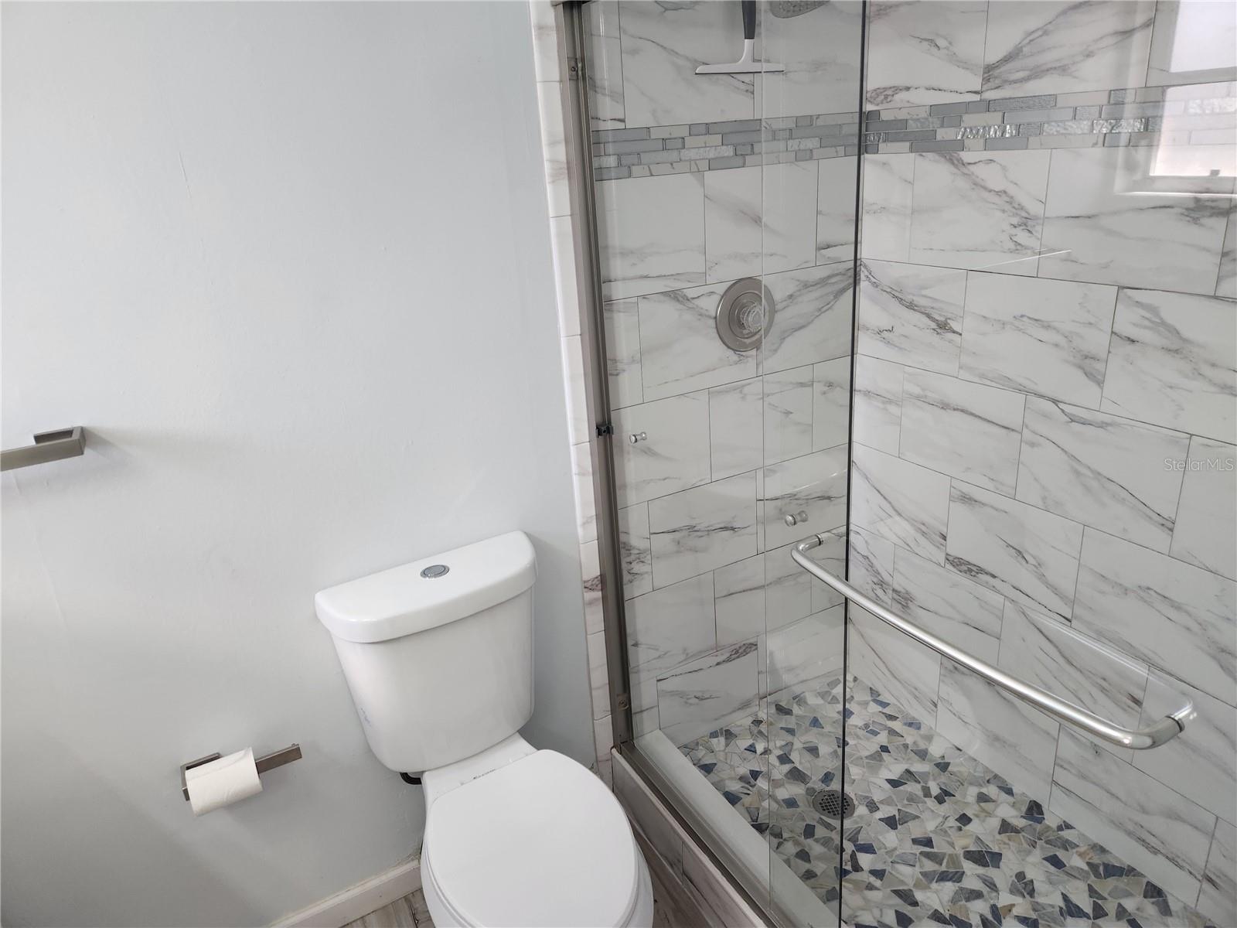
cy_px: 464
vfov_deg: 58.9
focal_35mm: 23
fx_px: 822
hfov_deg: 73.9
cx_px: 618
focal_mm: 5.4
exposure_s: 1/120
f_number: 1.8
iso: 160
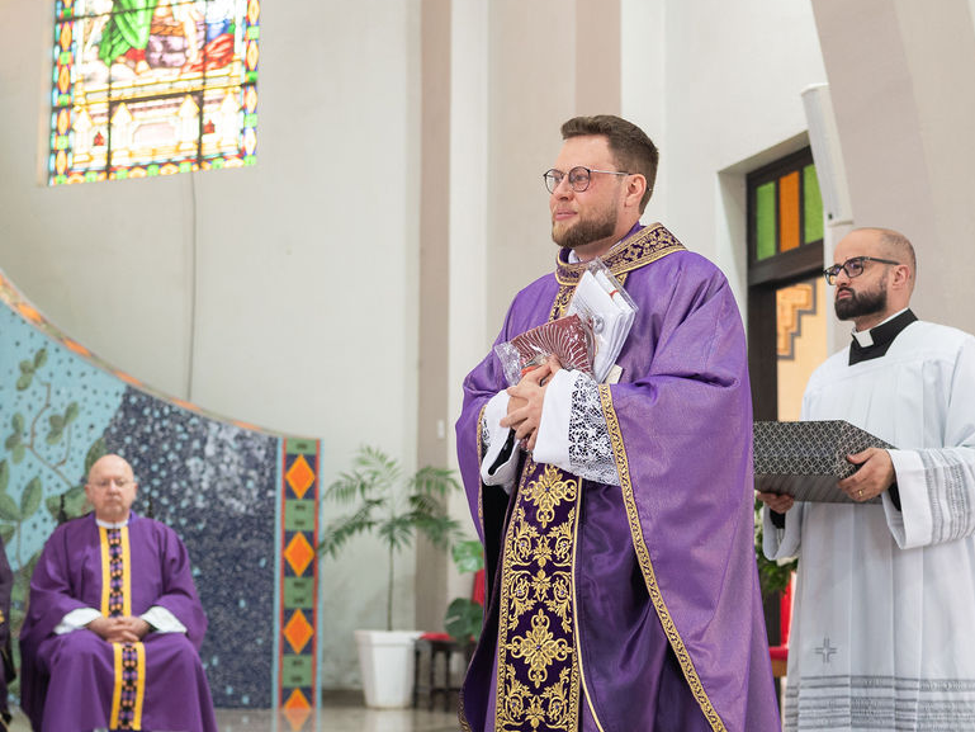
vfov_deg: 21.9
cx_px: 609
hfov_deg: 28.9
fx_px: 1887
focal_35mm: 67
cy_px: 333
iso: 800
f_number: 2.8
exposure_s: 1/160
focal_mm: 35
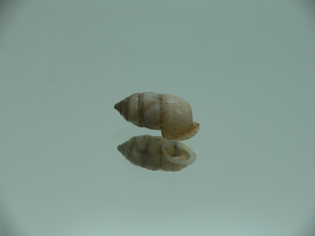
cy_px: 118
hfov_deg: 52.6
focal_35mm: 35
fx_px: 318
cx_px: 158
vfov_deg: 40.7
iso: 80
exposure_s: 1/60
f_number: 2.8
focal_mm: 4.6
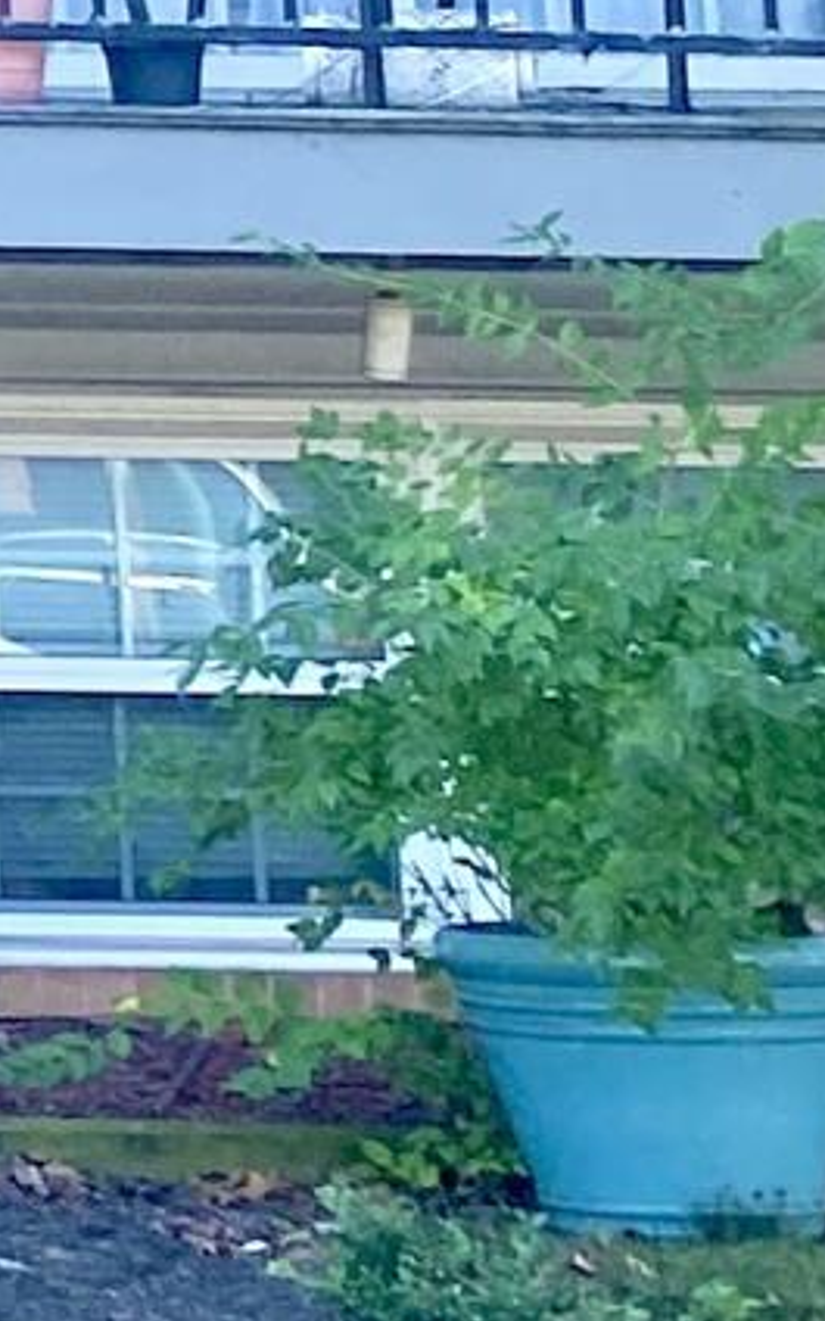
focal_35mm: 195
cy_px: -470
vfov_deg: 10.5
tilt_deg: +4.8
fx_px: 7015
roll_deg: -0.8
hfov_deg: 5.2
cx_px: -3359
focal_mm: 4.25
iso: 32
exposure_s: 1/402
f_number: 1.8
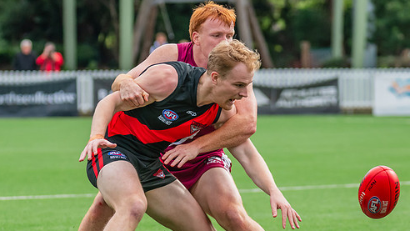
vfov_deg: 2.8
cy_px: 85
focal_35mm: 433
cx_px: 197
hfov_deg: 5.0
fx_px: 4708
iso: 800
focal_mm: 190
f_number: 5.6
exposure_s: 1/1250
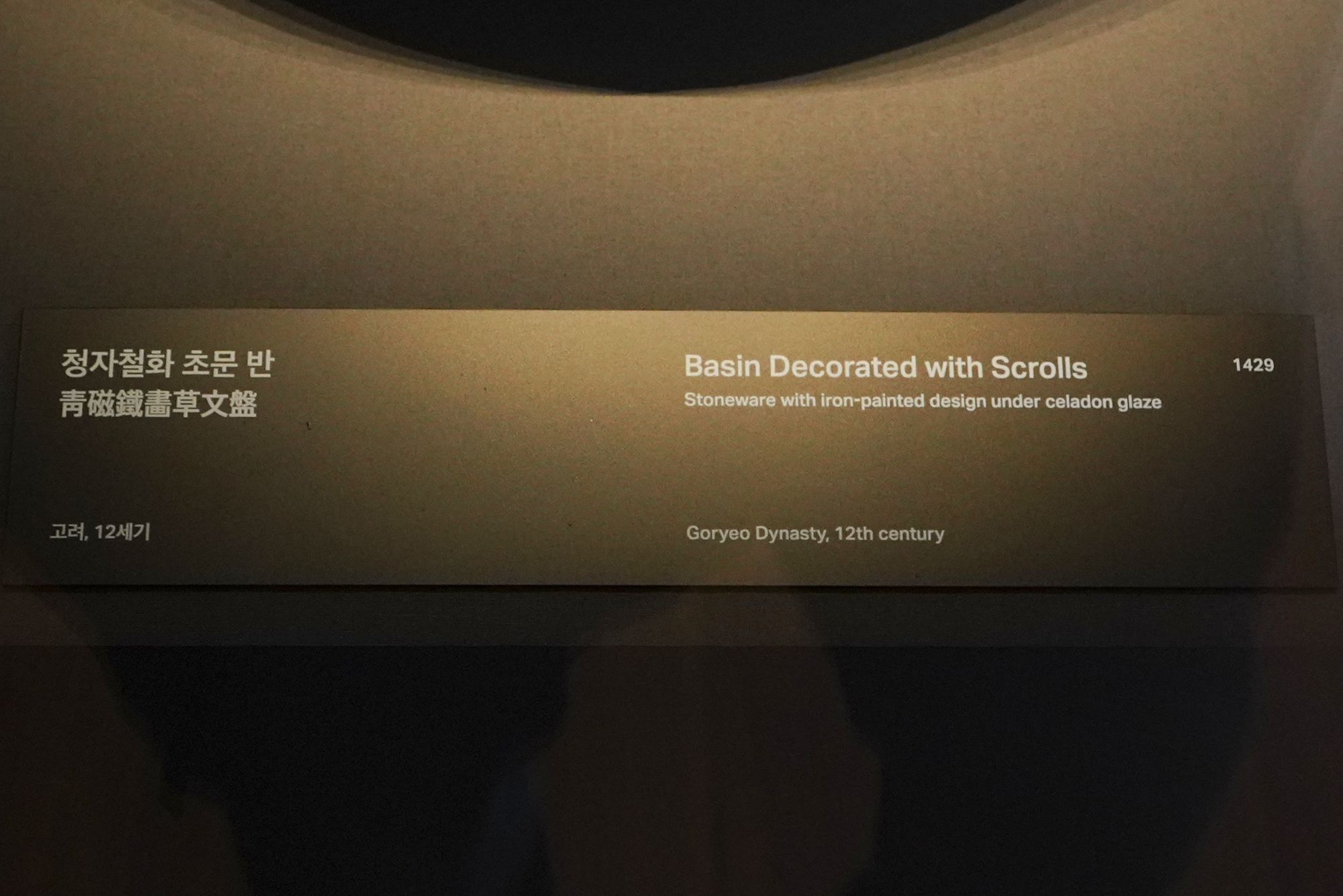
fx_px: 895
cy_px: 448
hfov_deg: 73.7
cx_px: 672
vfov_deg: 53.1
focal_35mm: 24
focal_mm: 24
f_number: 5
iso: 3200
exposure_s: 1/80
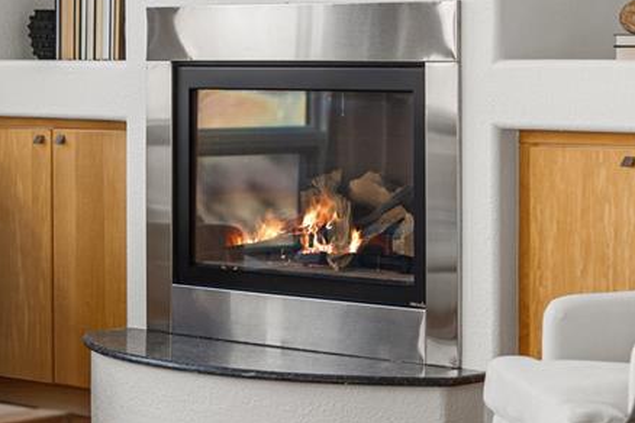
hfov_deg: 17.5
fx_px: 2064
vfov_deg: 11.7
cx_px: 335
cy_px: 101
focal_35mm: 117
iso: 200
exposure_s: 1/125
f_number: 1.8
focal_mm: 50
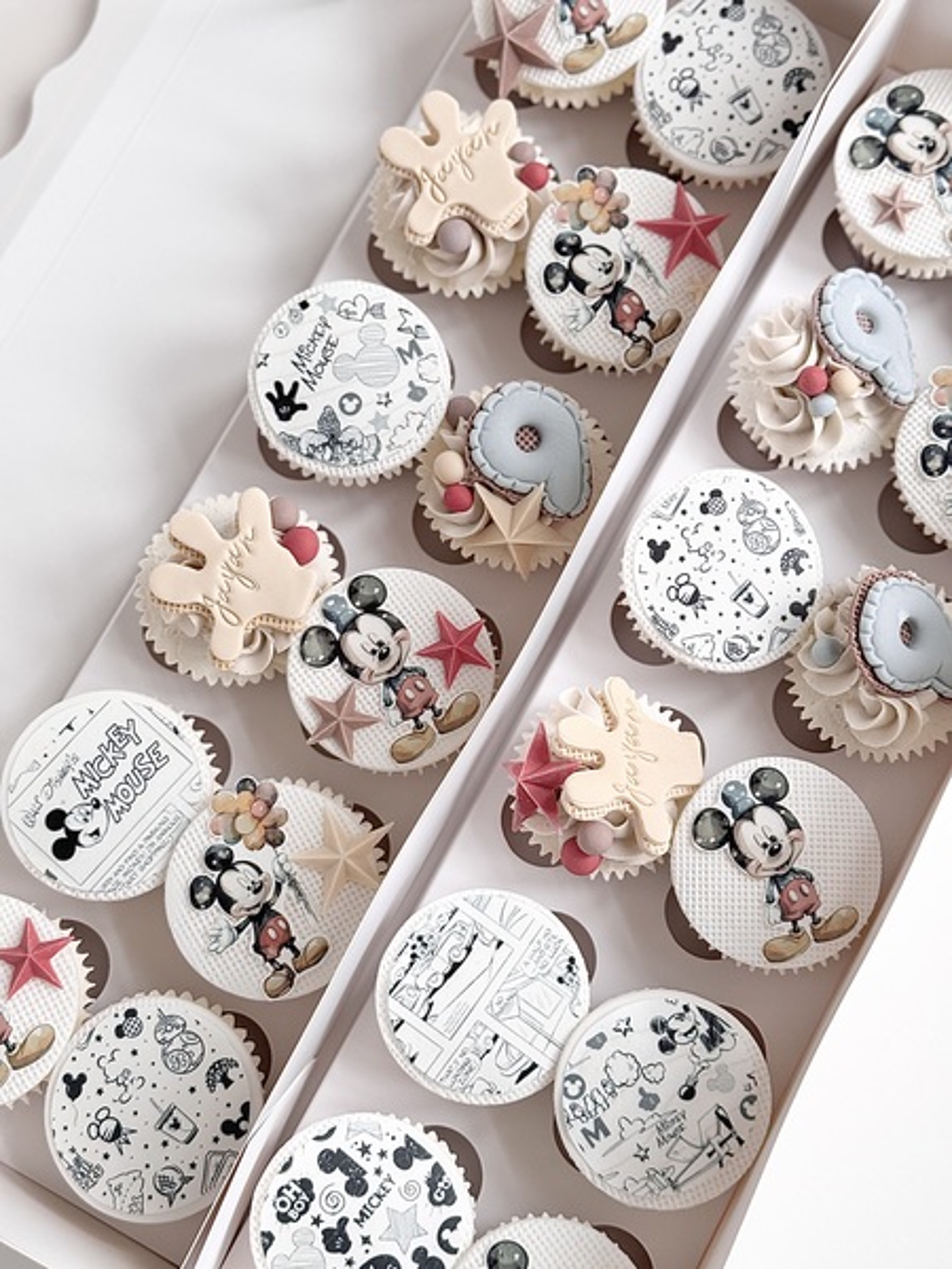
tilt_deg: -79.0
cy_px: 634
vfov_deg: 39.7
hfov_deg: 30.3
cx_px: 476
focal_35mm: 48
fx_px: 1760
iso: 80
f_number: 1.78
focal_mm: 6.76
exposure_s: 1/121
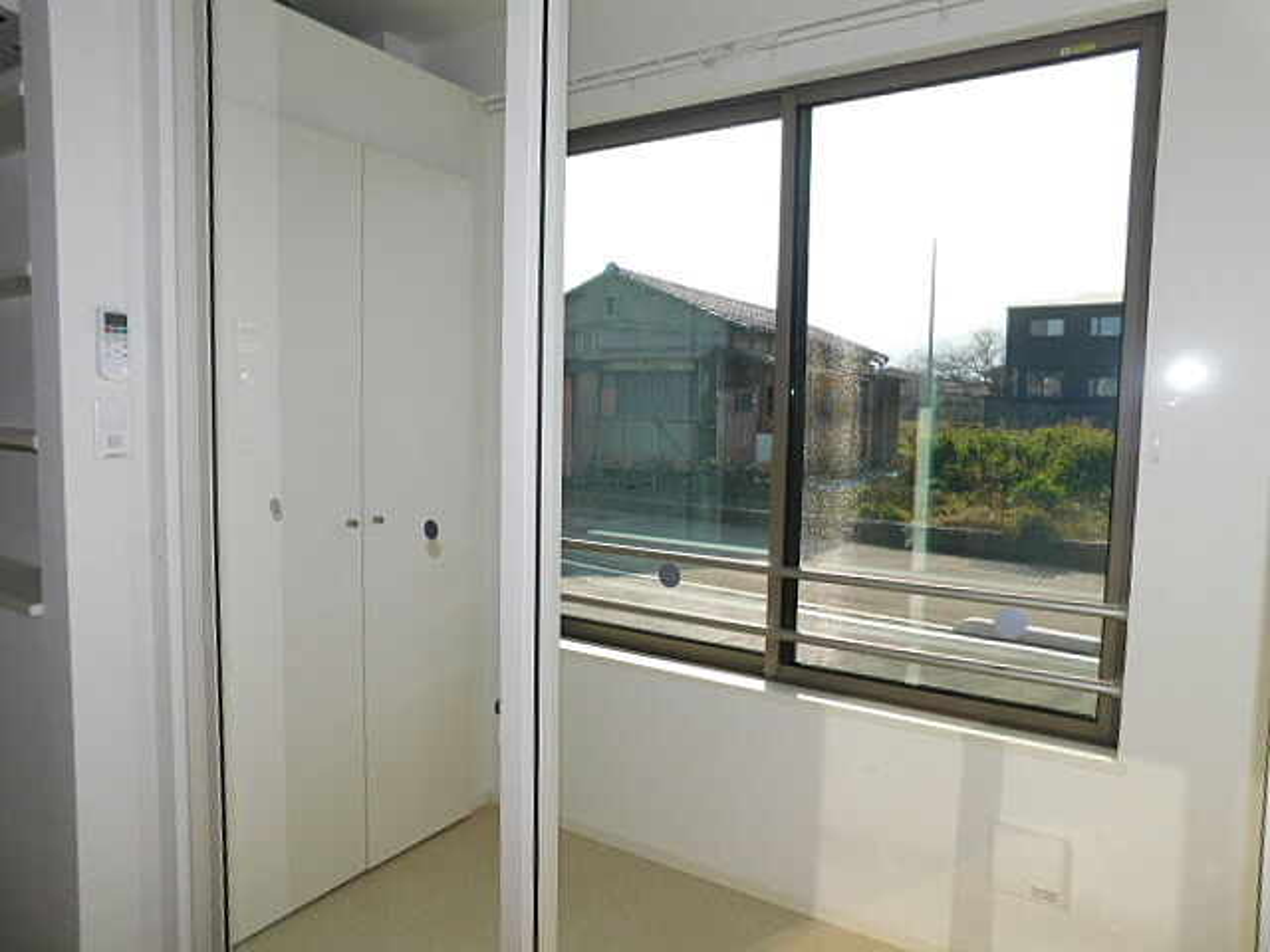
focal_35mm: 23
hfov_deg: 73.9
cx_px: 635
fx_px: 844
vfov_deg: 58.9
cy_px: 476
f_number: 3
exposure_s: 1/800
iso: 125
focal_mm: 4
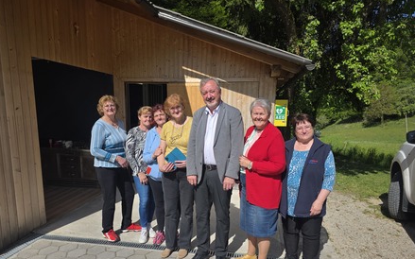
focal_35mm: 25
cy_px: 156
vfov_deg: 48.9
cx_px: 207
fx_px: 283
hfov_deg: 72.6
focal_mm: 6.3
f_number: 1.7
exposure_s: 1/7944
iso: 80
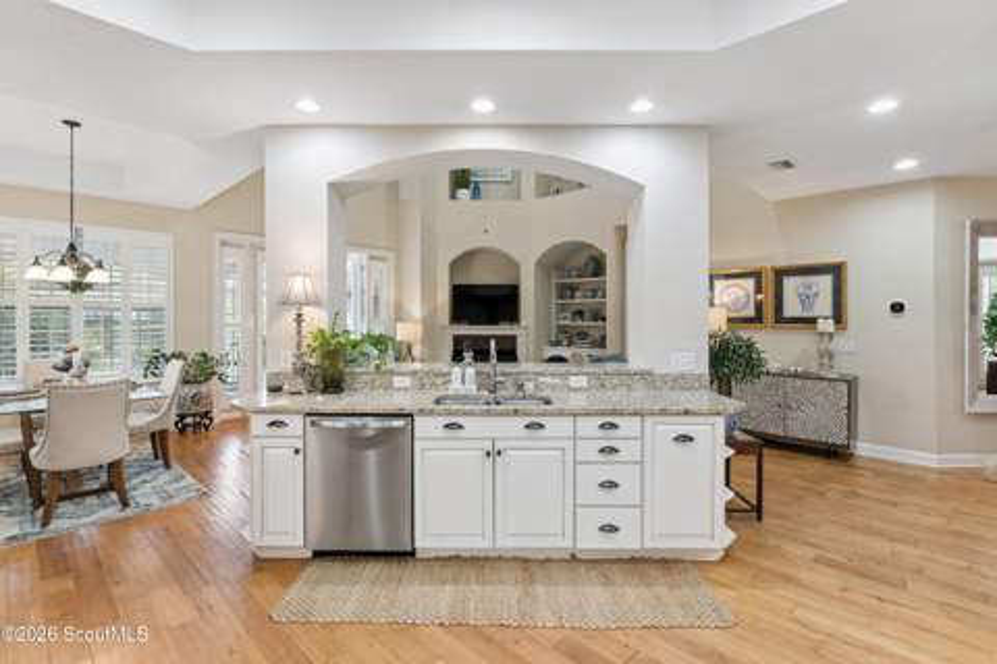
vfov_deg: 70.4
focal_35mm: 17
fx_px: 471
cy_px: 332
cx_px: 498
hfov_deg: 93.3
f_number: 8
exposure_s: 1/2.5
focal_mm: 17
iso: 250
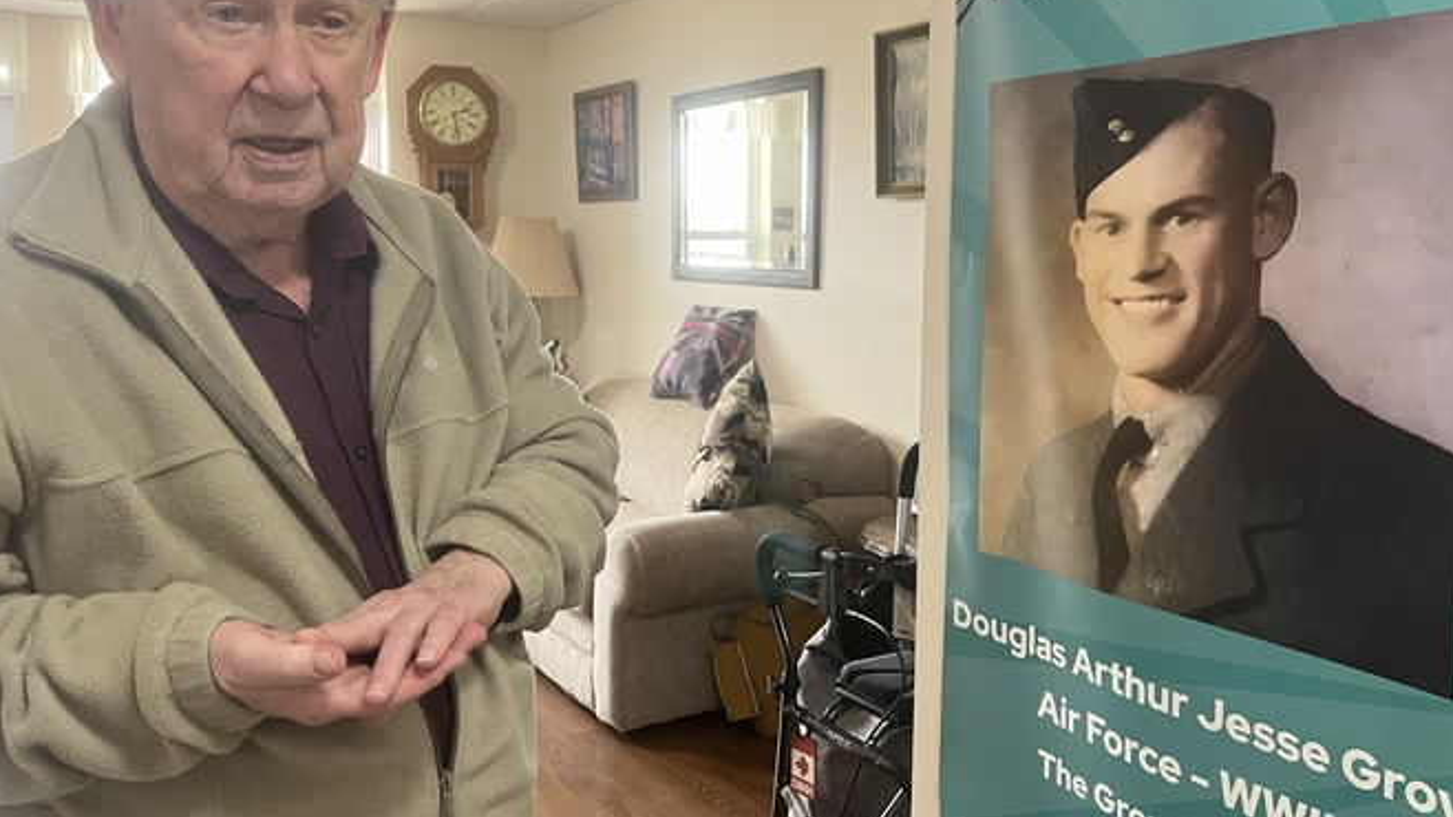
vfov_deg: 37.7
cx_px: 738
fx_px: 1194
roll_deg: -0.7
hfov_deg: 62.6
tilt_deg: -5.3
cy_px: 353
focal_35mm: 31
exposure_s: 1/60
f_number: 1.6
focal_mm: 5.1
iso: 320
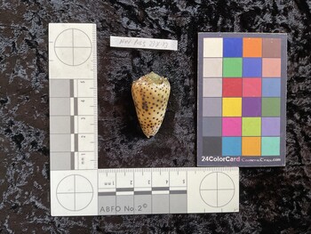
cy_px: 117
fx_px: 261
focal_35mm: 29
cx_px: 156
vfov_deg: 48.3
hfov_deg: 61.6
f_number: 1.8
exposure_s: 1/50
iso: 64
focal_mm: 3
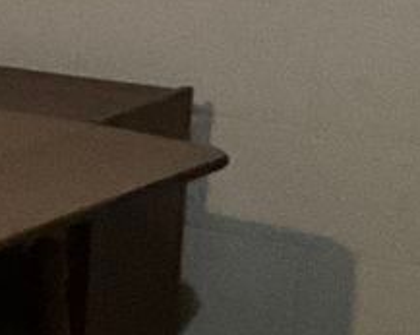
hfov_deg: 8.4
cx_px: -817
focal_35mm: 196
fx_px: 2433
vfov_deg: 7.9
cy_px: 78
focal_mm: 3
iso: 250
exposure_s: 1/60
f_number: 1.8
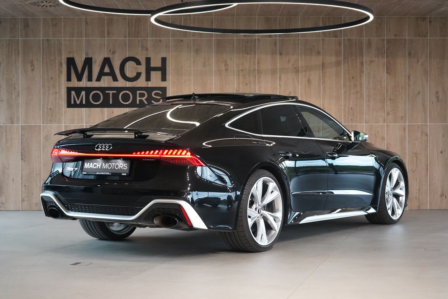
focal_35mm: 65
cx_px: 224
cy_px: 150
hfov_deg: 31.0
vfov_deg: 20.9
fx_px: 809
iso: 6400
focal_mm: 65
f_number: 5.6
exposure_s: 1/160
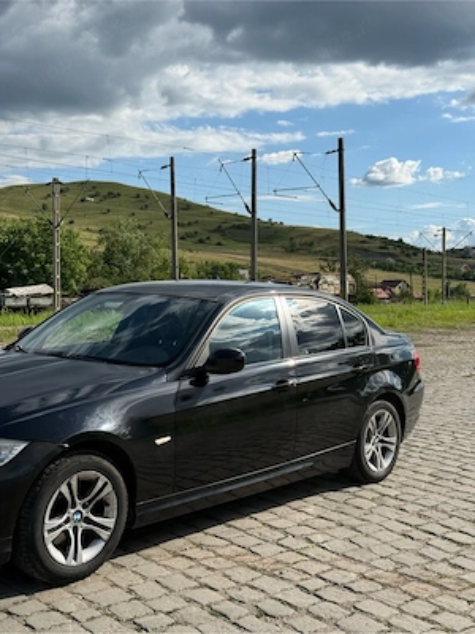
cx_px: 238
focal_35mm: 48
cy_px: 317
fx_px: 878
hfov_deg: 30.3
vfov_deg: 39.7
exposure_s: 1/6024
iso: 64
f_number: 1.78
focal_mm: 6.76
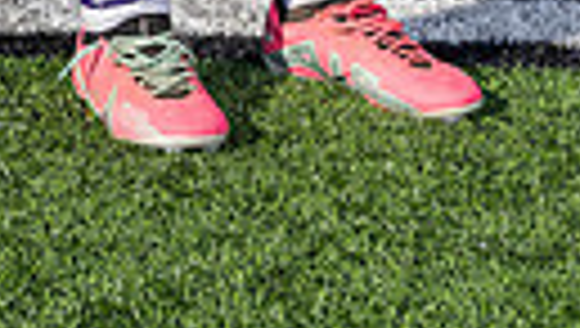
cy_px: -566
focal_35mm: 255
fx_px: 3927
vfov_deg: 4.6
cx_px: 310
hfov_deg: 8.4
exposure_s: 1/250
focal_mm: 70
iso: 100
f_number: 8
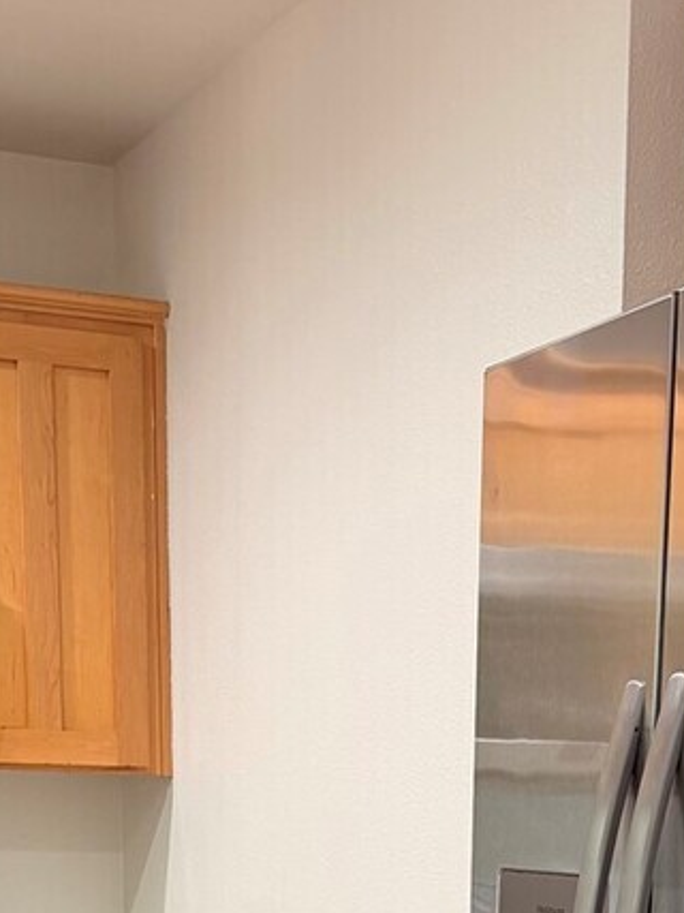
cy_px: 1159
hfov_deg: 18.1
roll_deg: -2.0
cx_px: 464
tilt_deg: -9.3
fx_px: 2135
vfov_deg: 21.9
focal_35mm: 81
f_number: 1.78
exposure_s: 1/60
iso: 200
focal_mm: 6.76
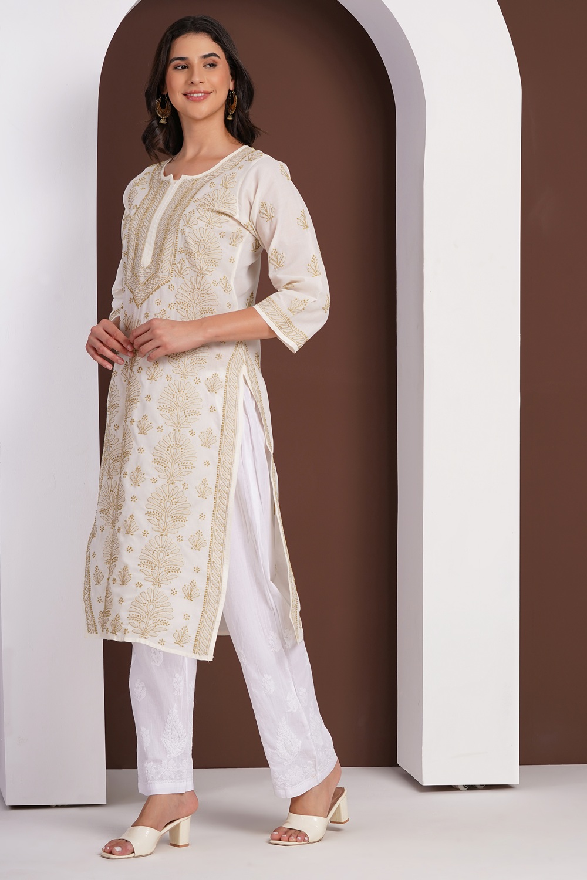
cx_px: 294
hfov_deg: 17.1
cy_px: 440
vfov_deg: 25.4
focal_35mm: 80
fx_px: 1957
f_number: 10
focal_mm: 80
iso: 250
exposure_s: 1/125
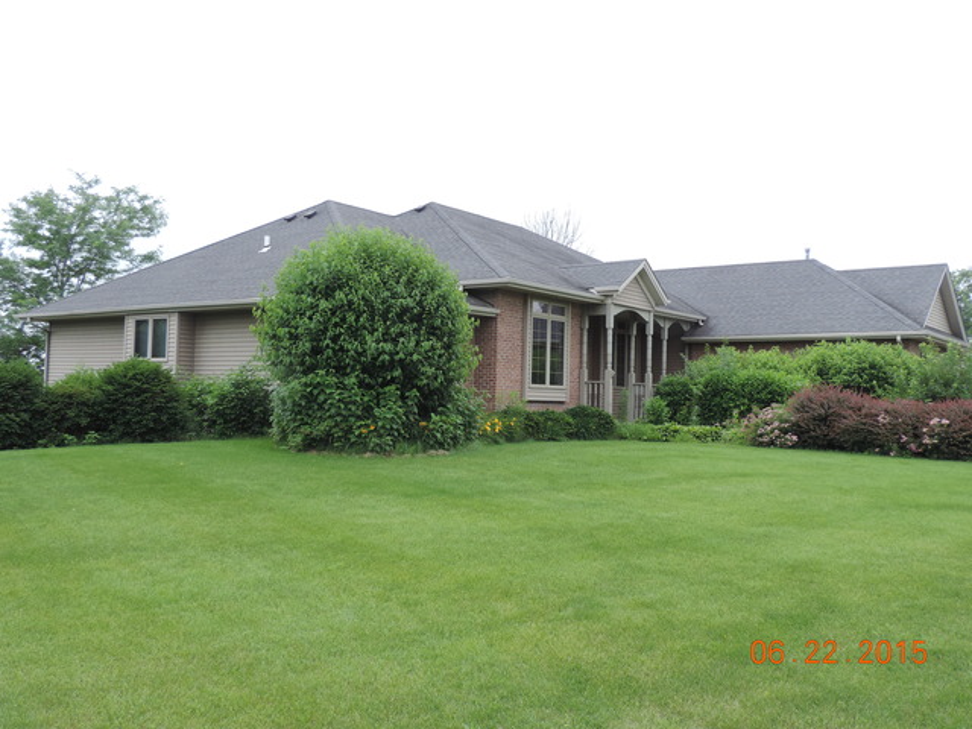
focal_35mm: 33
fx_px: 927
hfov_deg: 55.4
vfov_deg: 42.9
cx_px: 486
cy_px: 364
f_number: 3.2
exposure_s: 1/60
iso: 80
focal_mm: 5.8
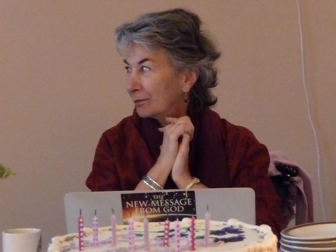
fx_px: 932
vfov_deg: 15.4
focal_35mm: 96
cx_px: 168
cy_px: 126
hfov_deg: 20.4
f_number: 4.7
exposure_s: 1/15
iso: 3200
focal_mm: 16.3
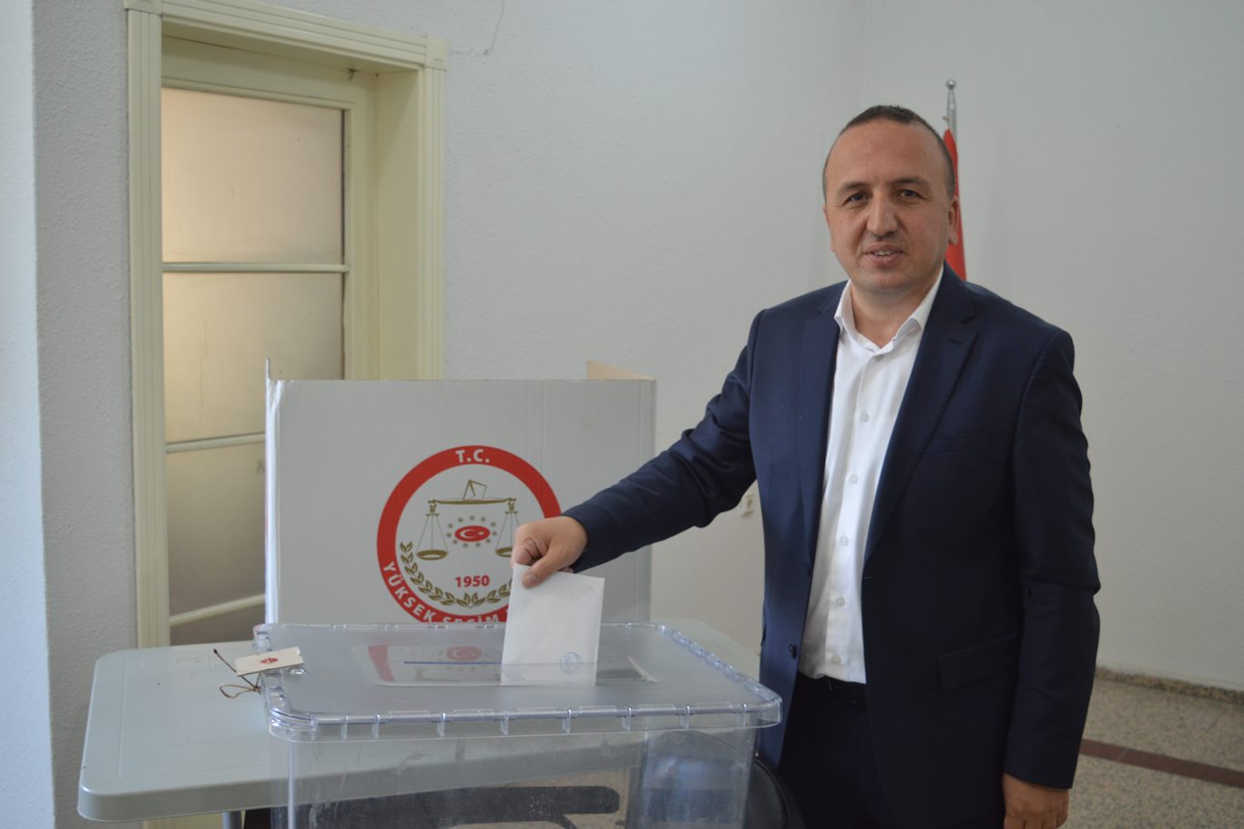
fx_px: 1295
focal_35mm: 38
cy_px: 414
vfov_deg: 35.5
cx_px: 622
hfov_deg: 51.3
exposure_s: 1/50
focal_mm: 25
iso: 400
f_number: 4
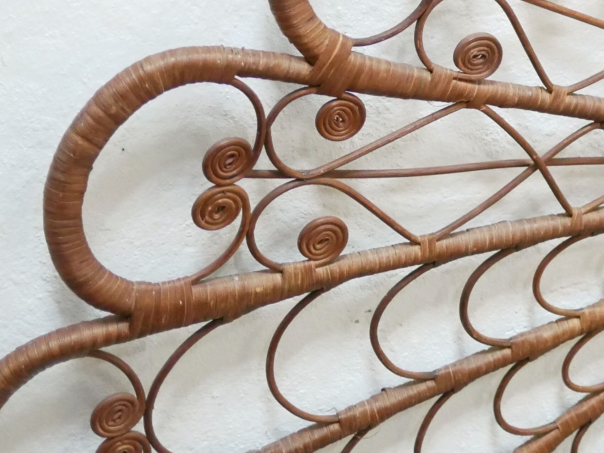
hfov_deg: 17.3
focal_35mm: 108
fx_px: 1885
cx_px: 730
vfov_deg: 13.5
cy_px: -16
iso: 3200
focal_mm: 20
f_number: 1.7
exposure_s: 1/50
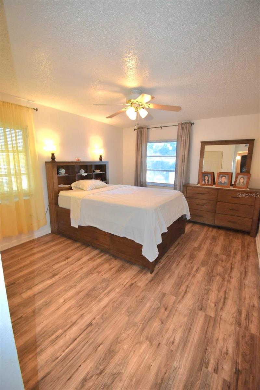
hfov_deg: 77.3
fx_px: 162
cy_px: 195
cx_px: 130
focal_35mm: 15
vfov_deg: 100.4
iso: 800
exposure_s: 1/125
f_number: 5.6
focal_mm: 10
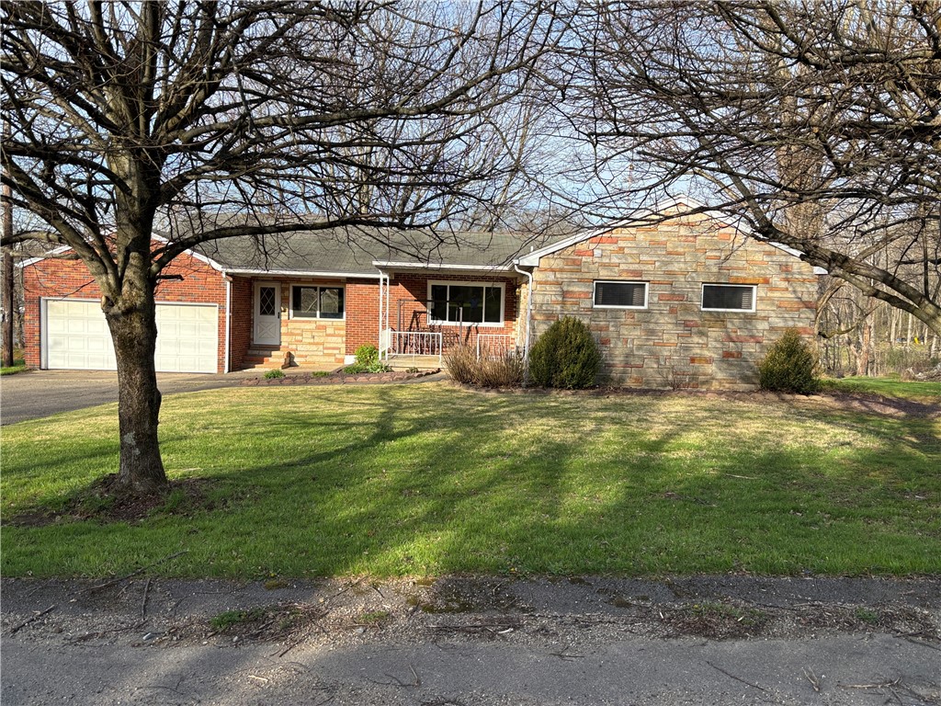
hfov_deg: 67.3
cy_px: 353
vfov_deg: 53.1
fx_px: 707
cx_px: 470
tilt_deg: -4.2
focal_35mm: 26
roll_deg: -2.0
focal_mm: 5.96
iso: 50
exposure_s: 1/1381
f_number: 1.6
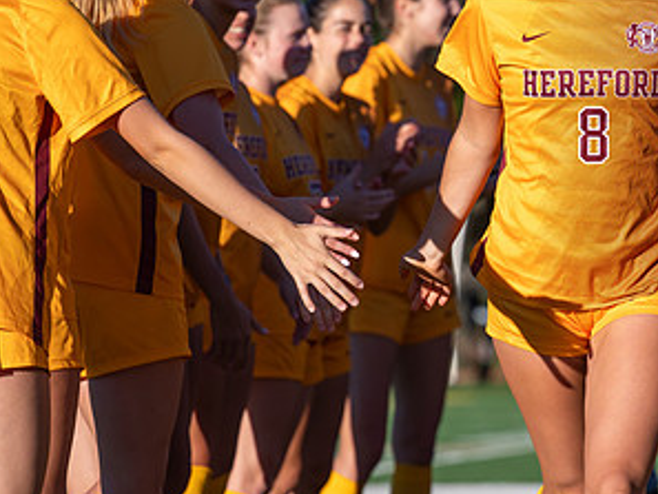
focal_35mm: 280
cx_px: 518
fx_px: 5325
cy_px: 110
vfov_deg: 5.3
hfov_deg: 7.1
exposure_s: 1/2000
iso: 80
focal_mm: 105
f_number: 2.8
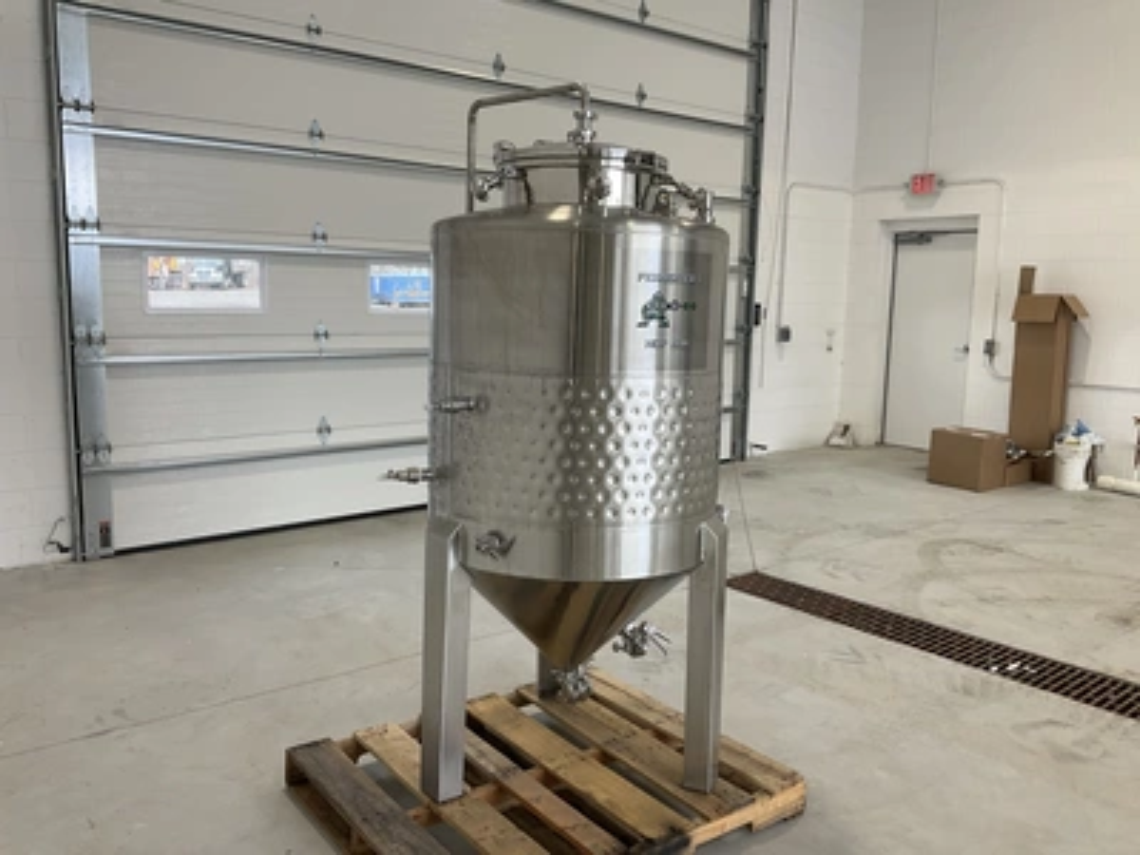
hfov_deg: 61.7
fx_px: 955
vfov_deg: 48.2
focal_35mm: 29
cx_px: 570
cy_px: 428
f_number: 1.8
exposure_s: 1/122
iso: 32
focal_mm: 3
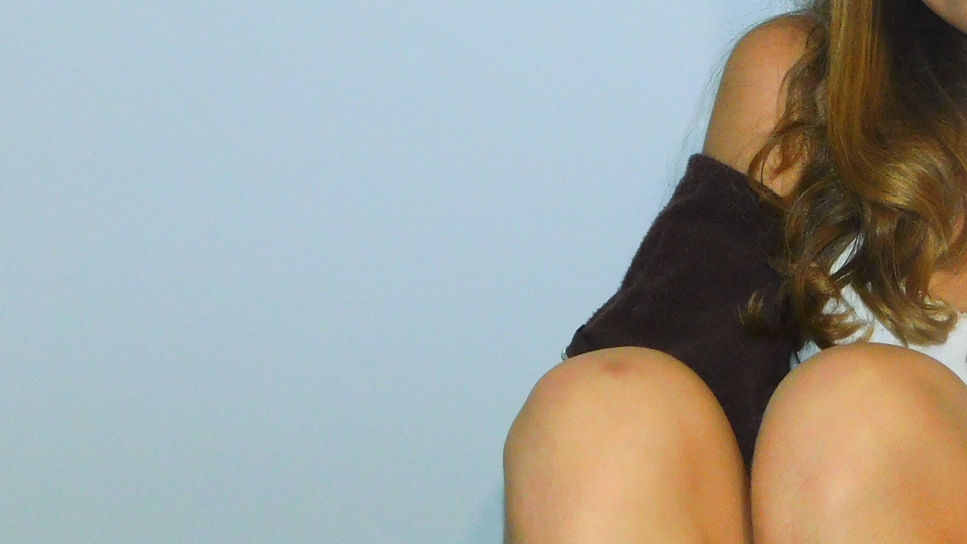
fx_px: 2077
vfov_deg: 14.6
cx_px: 824
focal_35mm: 81
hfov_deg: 25.6
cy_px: -32
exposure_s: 1/30
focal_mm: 6.3
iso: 200
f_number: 3.5
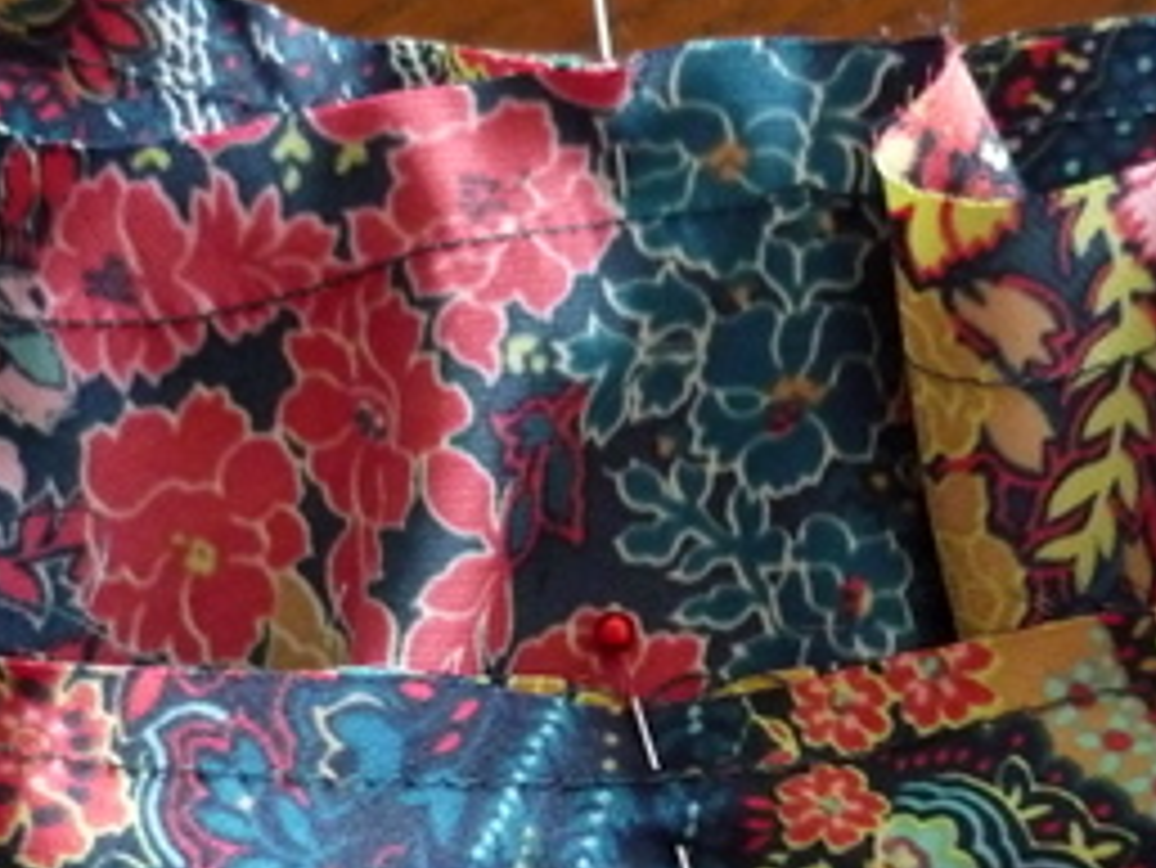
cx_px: 693
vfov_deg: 19.0
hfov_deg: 25.3
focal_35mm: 77
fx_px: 2573
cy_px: 630
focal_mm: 5.5
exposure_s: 1/20
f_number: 2.8
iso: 800
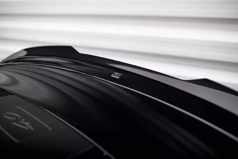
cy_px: 80
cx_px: 119
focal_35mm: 35
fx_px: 231
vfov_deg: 37.9
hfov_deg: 54.4
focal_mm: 35
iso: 500
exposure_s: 1/160
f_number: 2.5
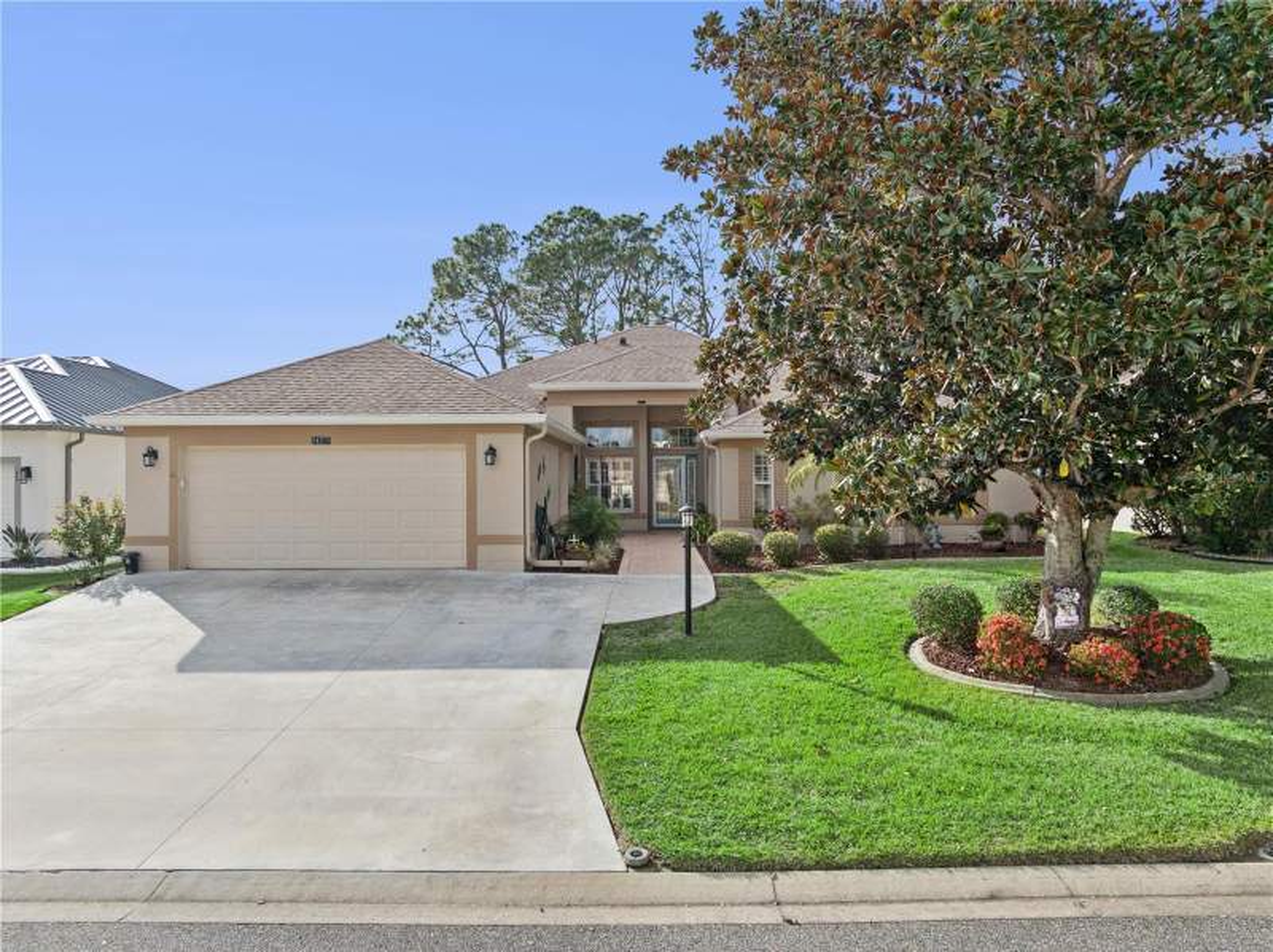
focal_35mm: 24
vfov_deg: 56.7
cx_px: 636
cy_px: 476
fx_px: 882
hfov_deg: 71.7
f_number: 2.8
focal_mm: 12.29
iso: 420
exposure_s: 1/6400
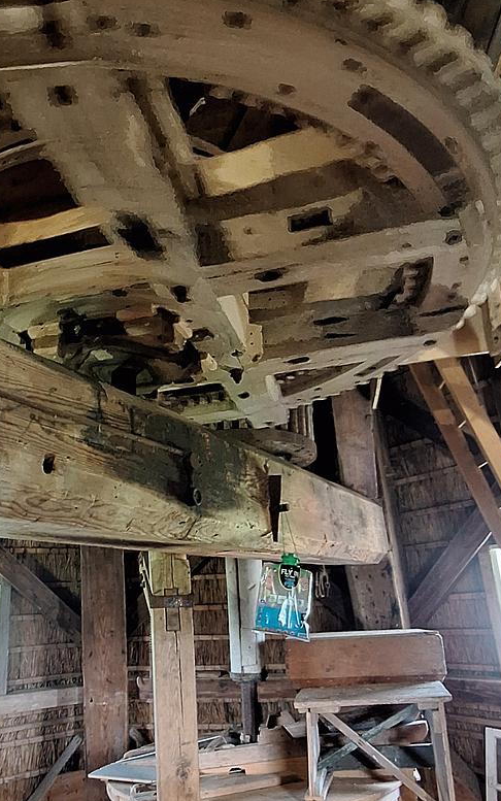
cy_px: 529
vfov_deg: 68.6
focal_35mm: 26
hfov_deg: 47.2
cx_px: 192
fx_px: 568
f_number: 2.2
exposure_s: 1/25
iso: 320
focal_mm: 1.74
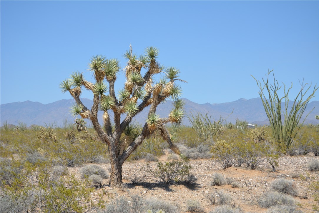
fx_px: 731
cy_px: 106
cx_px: 160
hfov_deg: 24.6
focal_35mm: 82
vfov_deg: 16.6
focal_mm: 55
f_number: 6.3
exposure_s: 1/1600
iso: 400
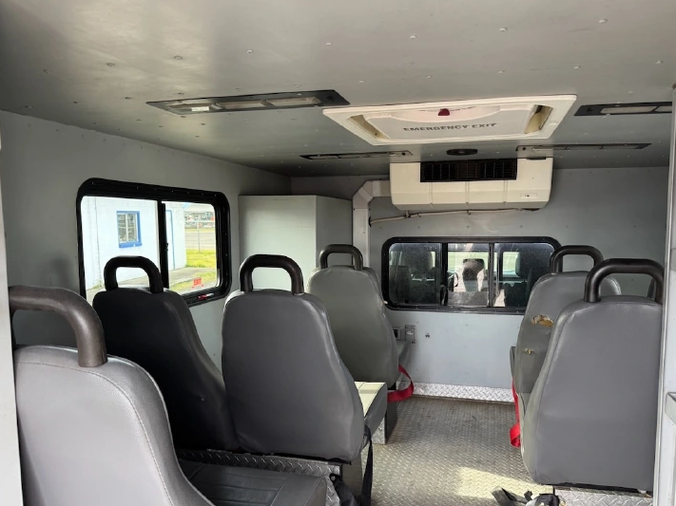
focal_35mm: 27
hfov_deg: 65.3
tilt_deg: -6.7
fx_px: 527
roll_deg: +1.3
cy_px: 272
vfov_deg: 51.3
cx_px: 358
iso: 200
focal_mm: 6.76
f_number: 1.78
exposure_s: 1/109
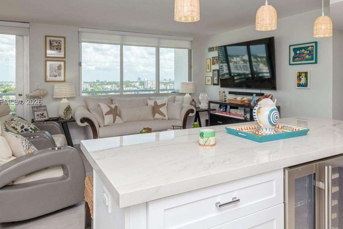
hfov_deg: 67.2
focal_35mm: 27
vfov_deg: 47.9
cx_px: 191
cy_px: 103
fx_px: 257
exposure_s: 1/125
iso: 200
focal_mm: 19
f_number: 10
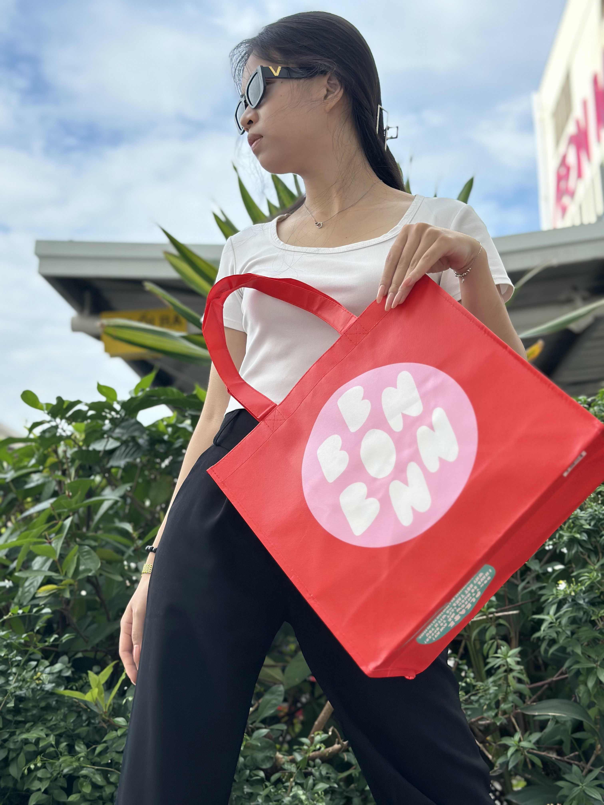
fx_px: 1117
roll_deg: +2.4
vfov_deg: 39.7
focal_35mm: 48
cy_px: 402
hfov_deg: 30.3
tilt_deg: +11.5
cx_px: 302
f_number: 1.78
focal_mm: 6.86
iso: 80
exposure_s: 1/1815
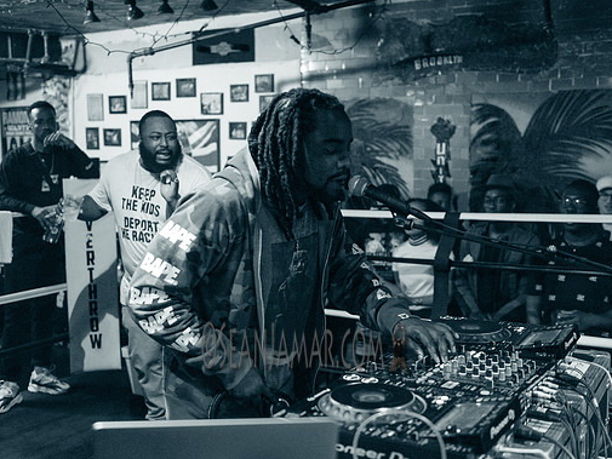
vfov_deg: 34.4
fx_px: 743
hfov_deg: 44.8
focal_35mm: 42
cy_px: 233
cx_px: 308
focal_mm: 38
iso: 5000
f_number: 2.8
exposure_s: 1/250
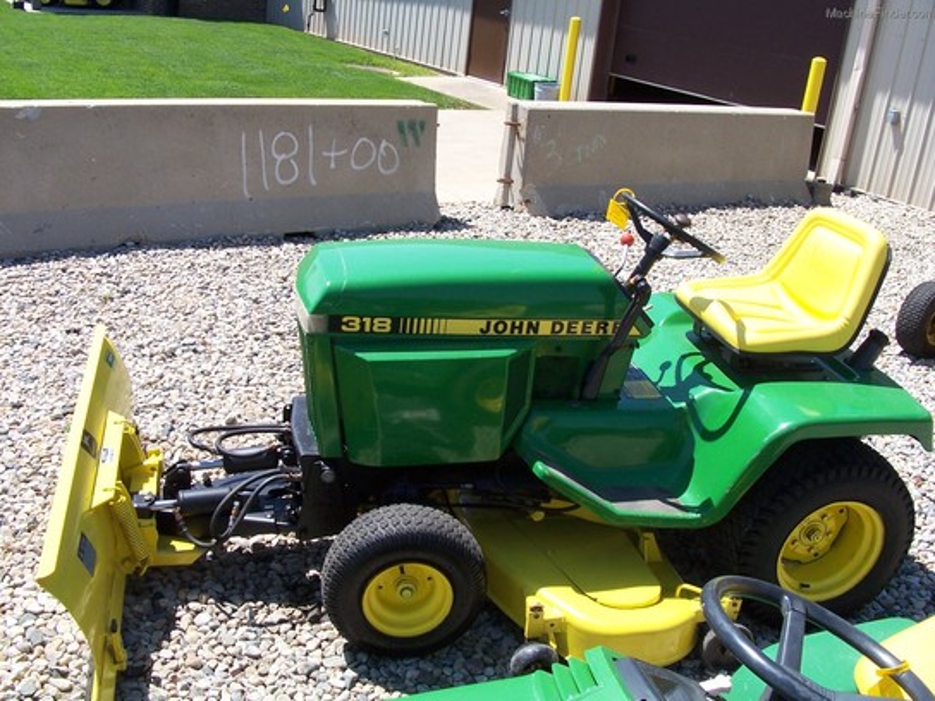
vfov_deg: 40.7
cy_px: 350
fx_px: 945
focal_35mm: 35
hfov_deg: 52.6
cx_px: 468
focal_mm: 6
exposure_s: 1/350
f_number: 4
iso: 80
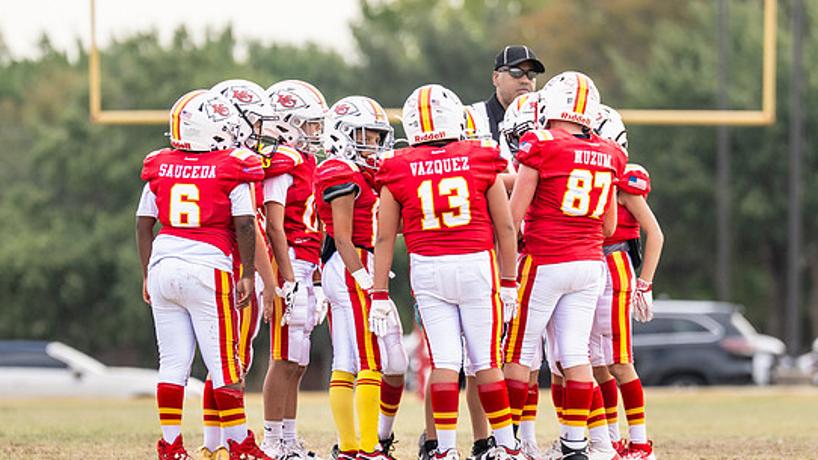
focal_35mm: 489
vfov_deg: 2.5
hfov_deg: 4.4
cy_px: 258
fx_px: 10607
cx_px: 496
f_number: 2.8
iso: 160
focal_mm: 200
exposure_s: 1/1600
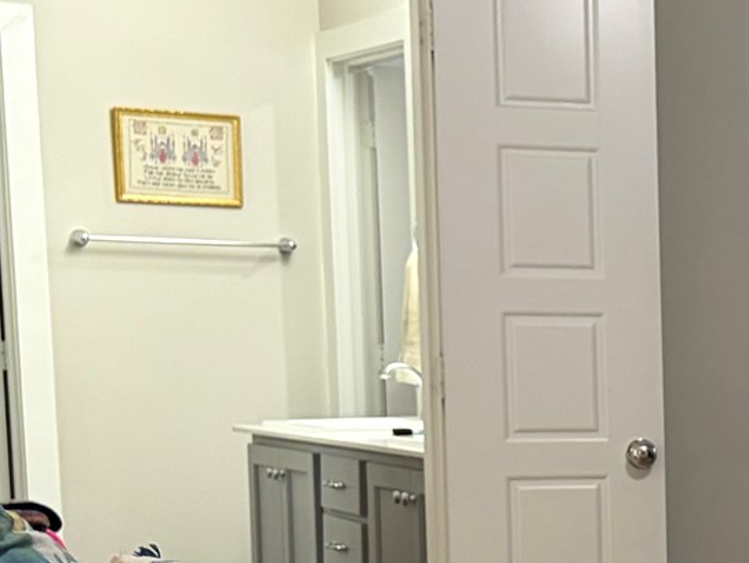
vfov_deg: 14.9
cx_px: 1211
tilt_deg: -6.4
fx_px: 2122
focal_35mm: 98
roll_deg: -0.6
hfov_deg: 17.4
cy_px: 548
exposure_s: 1/60
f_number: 1.6
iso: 250
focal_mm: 5.96
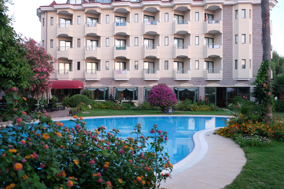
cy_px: 94
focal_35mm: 28
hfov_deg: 65.5
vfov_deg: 46.4
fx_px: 221
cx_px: 142
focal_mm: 18.8
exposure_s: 1/60
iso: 400
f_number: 2.8
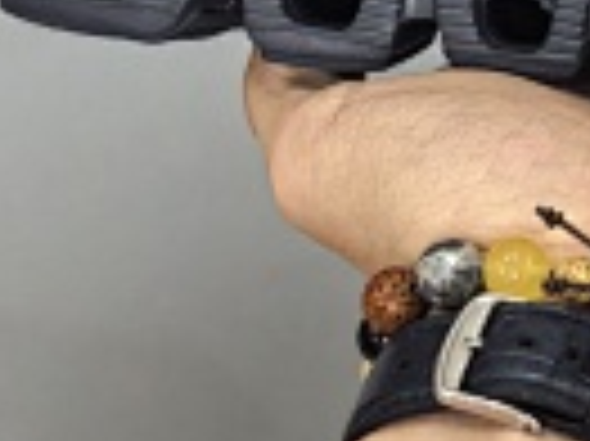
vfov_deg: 7.9
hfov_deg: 10.6
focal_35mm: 183
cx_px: 732
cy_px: -238
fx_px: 3116
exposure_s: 1/167
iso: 1250
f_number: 2
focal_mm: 5.75
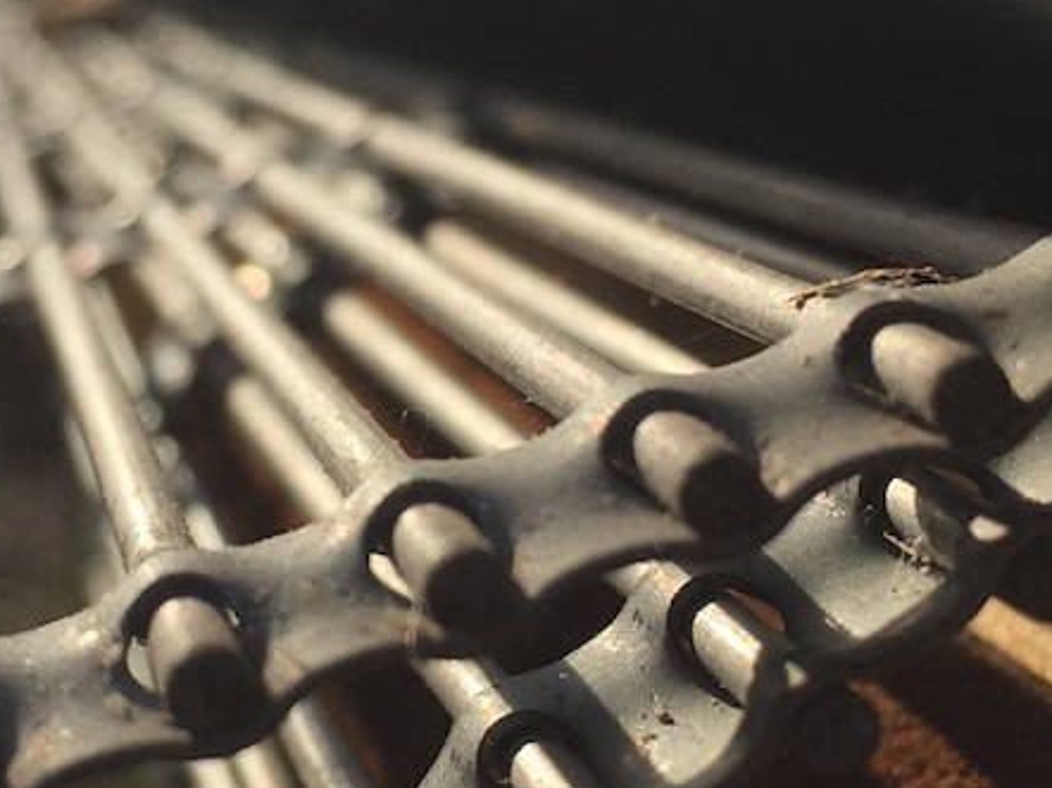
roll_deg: +2.0
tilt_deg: -12.6
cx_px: 388
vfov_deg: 17.6
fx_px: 2551
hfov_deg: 23.2
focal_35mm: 84
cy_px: 402
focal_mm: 4.15
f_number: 2.2
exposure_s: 1/2639
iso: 32
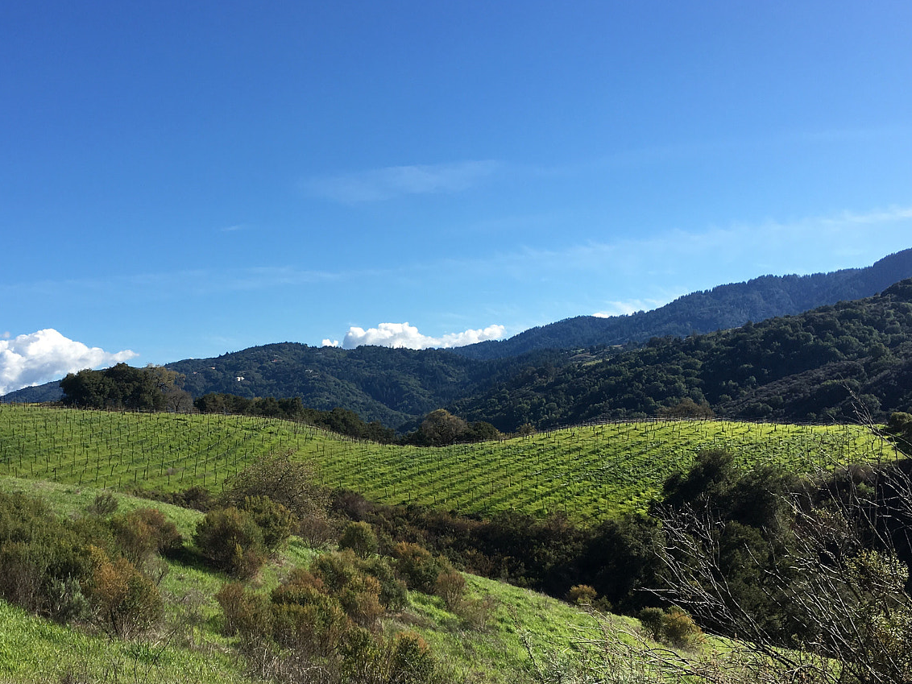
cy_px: 444
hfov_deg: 45.4
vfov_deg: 34.9
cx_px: 346
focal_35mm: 41
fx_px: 1080
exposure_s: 1/1261
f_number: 2.2
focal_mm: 4.15
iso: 25
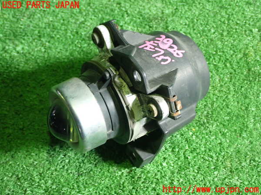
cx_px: 130
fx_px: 377
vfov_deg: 29.1
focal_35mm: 50
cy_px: 98
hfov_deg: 38.2
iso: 800
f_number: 3.2
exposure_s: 1/50
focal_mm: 9.01
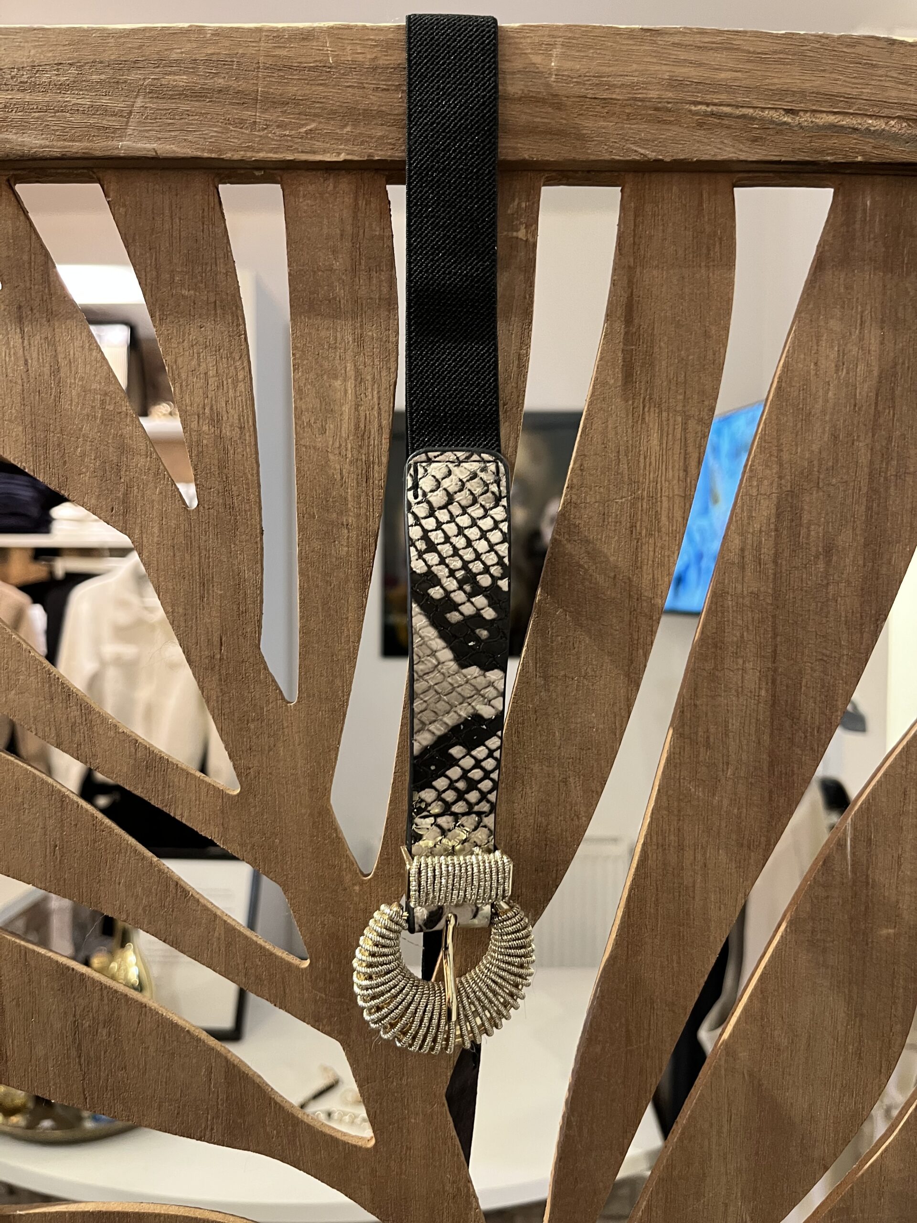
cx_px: 458
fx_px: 918
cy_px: 612
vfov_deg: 67.3
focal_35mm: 26
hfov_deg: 53.1
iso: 250
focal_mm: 5.1
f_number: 1.6
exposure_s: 1/50
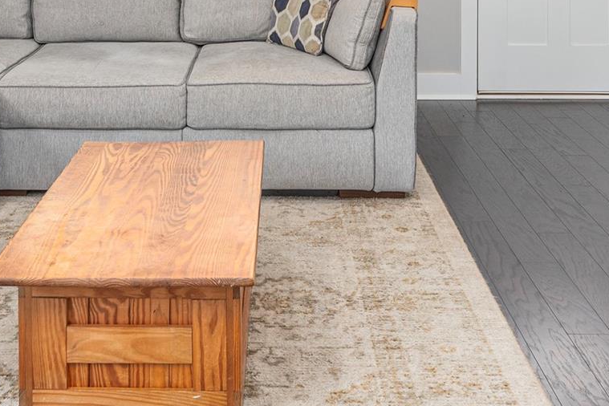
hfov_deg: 36.9
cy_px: -138
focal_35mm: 54
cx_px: 296
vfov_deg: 22.2
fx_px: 913
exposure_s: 1/60
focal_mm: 20
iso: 320
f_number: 8
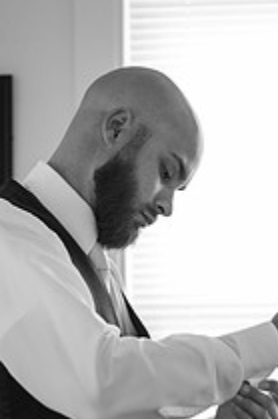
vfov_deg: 13.5
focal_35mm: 151
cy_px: 391
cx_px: 122
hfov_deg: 9.1
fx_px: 1752
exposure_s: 1/200
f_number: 2.8
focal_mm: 70
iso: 1600
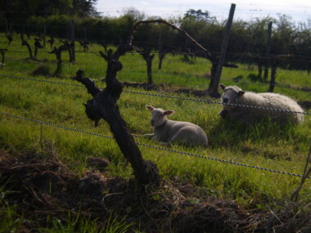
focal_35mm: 46
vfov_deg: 31.4
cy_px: 91
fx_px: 413
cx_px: 192
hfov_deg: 41.0
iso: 80
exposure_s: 1/250
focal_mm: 7.4
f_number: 7.1
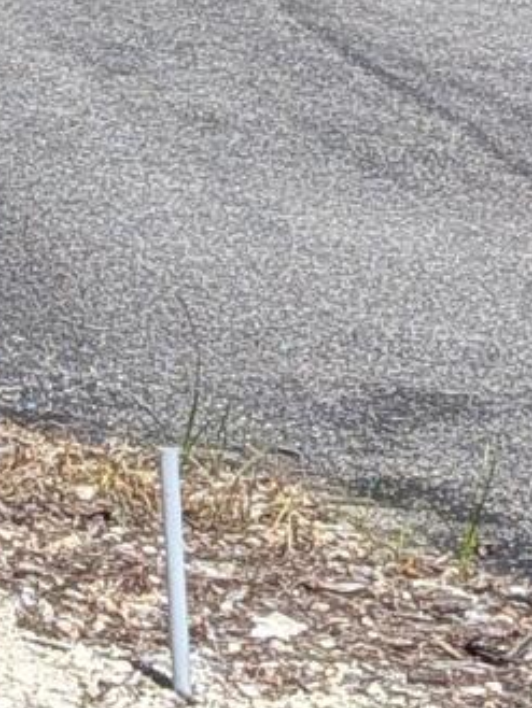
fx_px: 4485
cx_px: -937
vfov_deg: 8.9
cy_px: -235
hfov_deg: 6.3
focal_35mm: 219
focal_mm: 4.53
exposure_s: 1/1754
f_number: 1.7
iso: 27
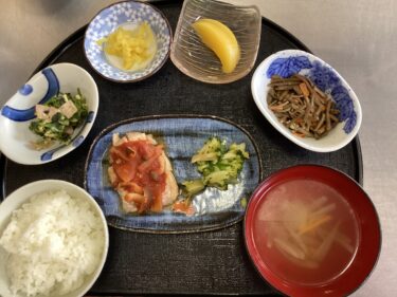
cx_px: 198
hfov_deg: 58.4
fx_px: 355
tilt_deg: -77.2
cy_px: 148
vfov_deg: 45.4
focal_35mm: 31
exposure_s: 1/40
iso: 320
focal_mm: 3.3
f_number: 2.4
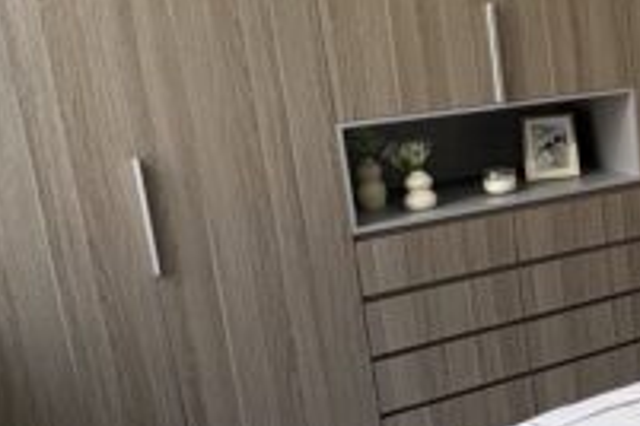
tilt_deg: -12.0
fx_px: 1031
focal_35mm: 58
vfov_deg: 23.4
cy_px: 207
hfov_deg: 29.1
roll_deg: +3.9
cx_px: 793
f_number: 2.2
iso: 80
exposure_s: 1/99
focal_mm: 2.22
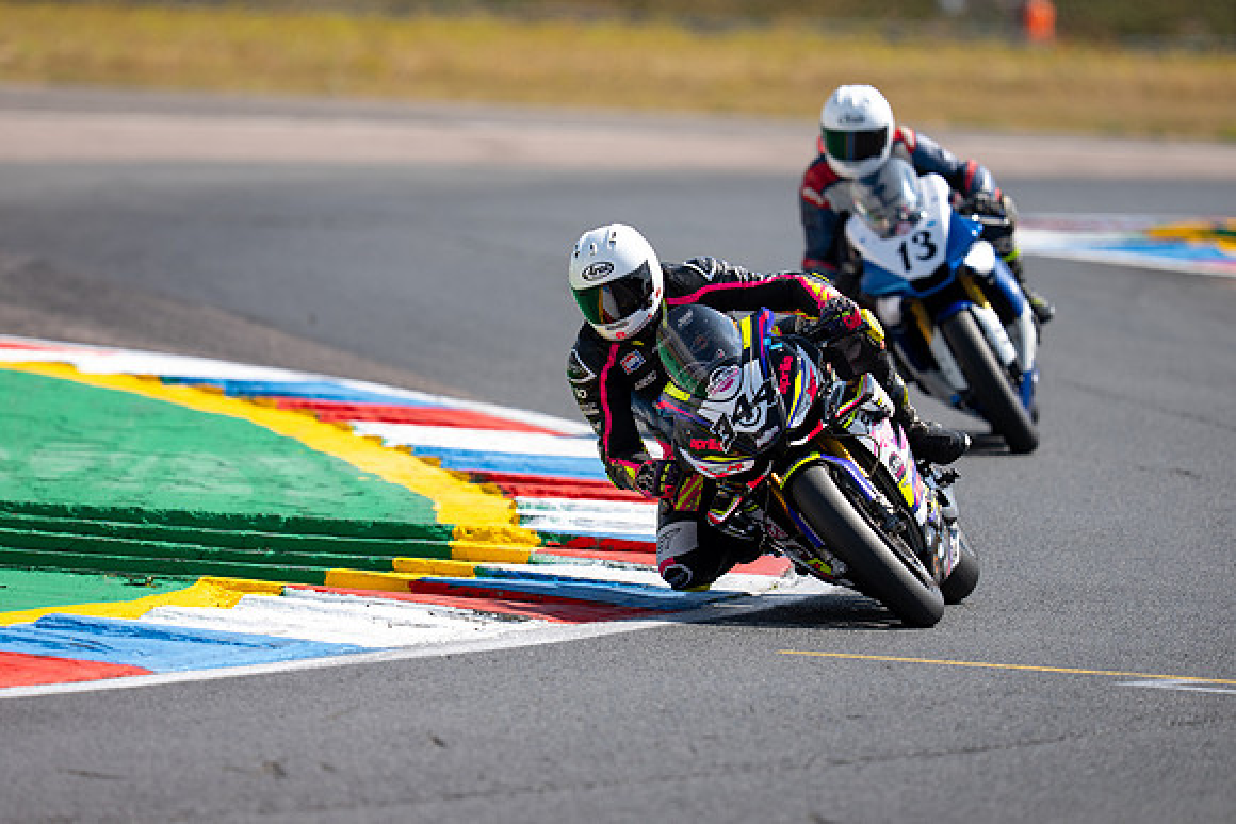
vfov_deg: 3.2
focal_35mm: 429
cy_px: 383
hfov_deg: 4.8
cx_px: 607
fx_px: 14726
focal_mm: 400
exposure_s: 1/500
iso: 50
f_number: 3.5
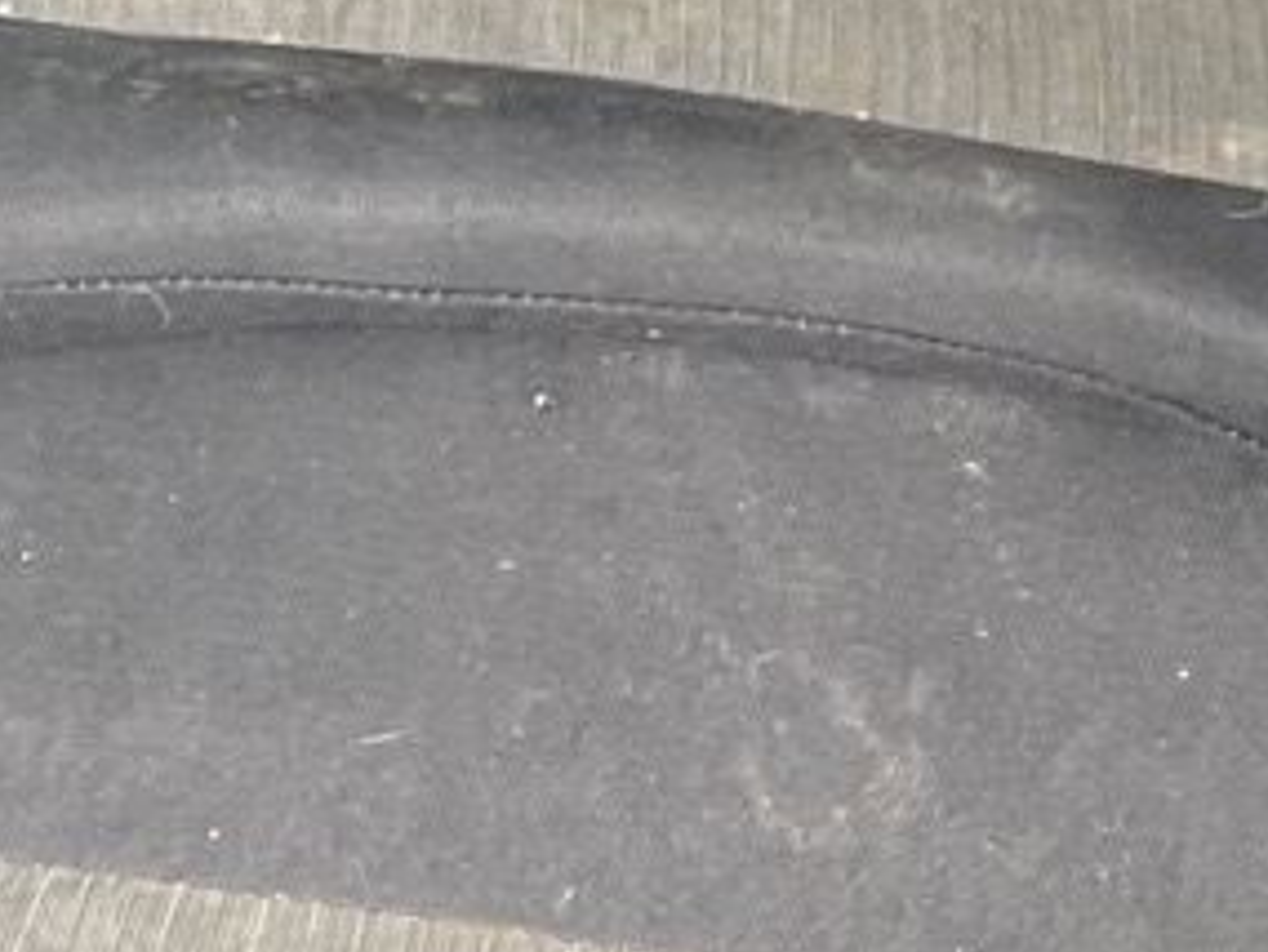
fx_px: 6413
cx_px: 1628
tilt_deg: -33.0
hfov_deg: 11.0
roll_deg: +3.4
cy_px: -810
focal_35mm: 175
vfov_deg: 8.2
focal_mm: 4.2
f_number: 1.6
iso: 80
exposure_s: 1/121
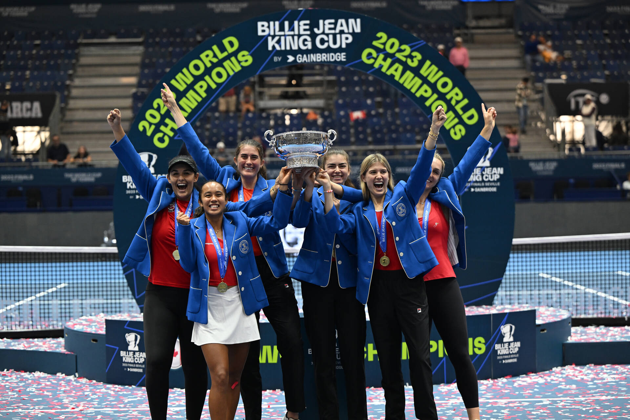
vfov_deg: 13.8
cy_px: 210
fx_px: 1732
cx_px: 315
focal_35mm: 99
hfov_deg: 20.6
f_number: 3.2
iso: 2000
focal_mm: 99
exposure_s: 1/500
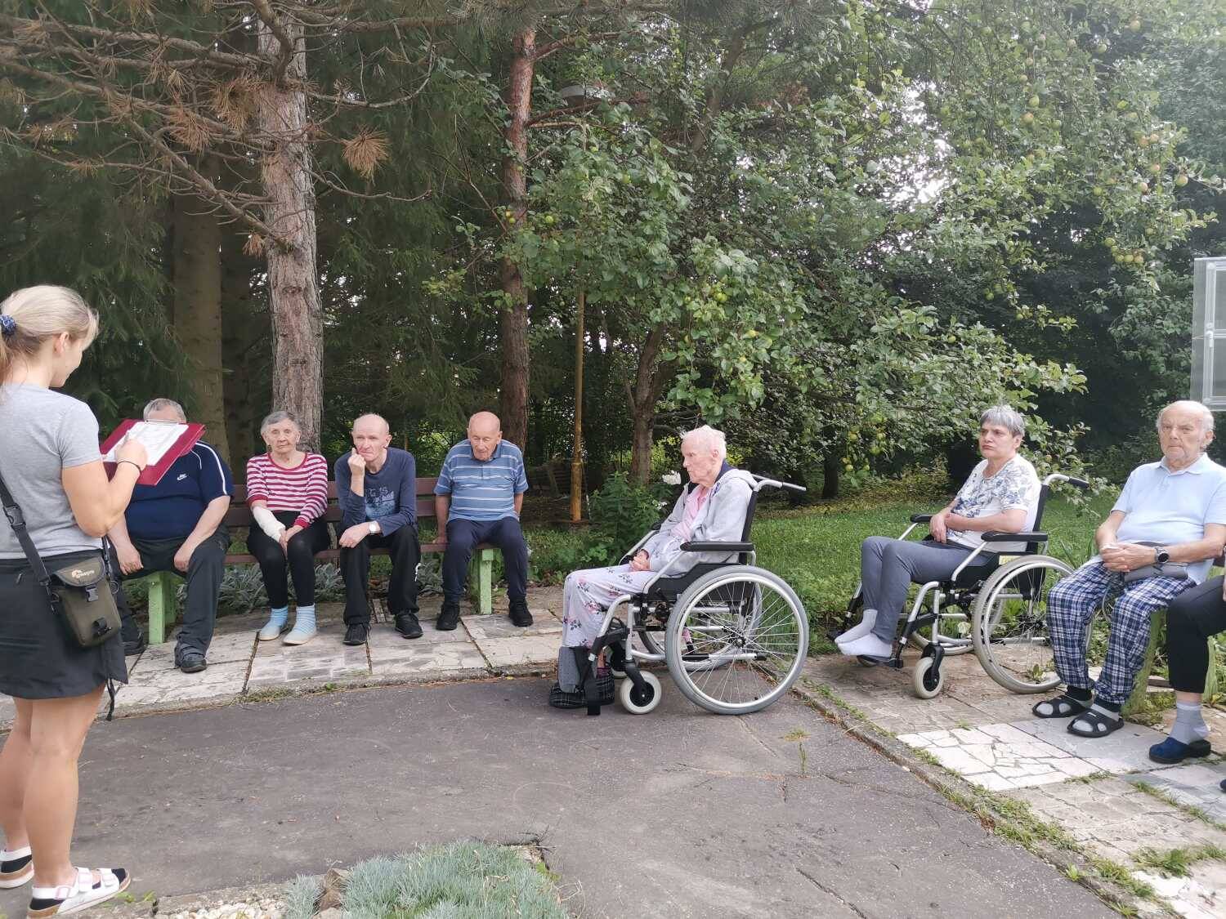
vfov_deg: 53.1
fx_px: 921
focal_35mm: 26
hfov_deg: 67.3
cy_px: 460
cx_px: 613
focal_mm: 4.75
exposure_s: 1/162
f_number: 1.8
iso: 50
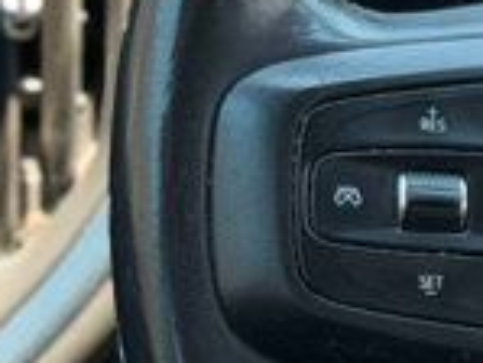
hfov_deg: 5.7
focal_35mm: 330
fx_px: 4608
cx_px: 1326
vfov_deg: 4.5
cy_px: 421
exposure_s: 1/161
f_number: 1.78
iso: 50
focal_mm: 6.76
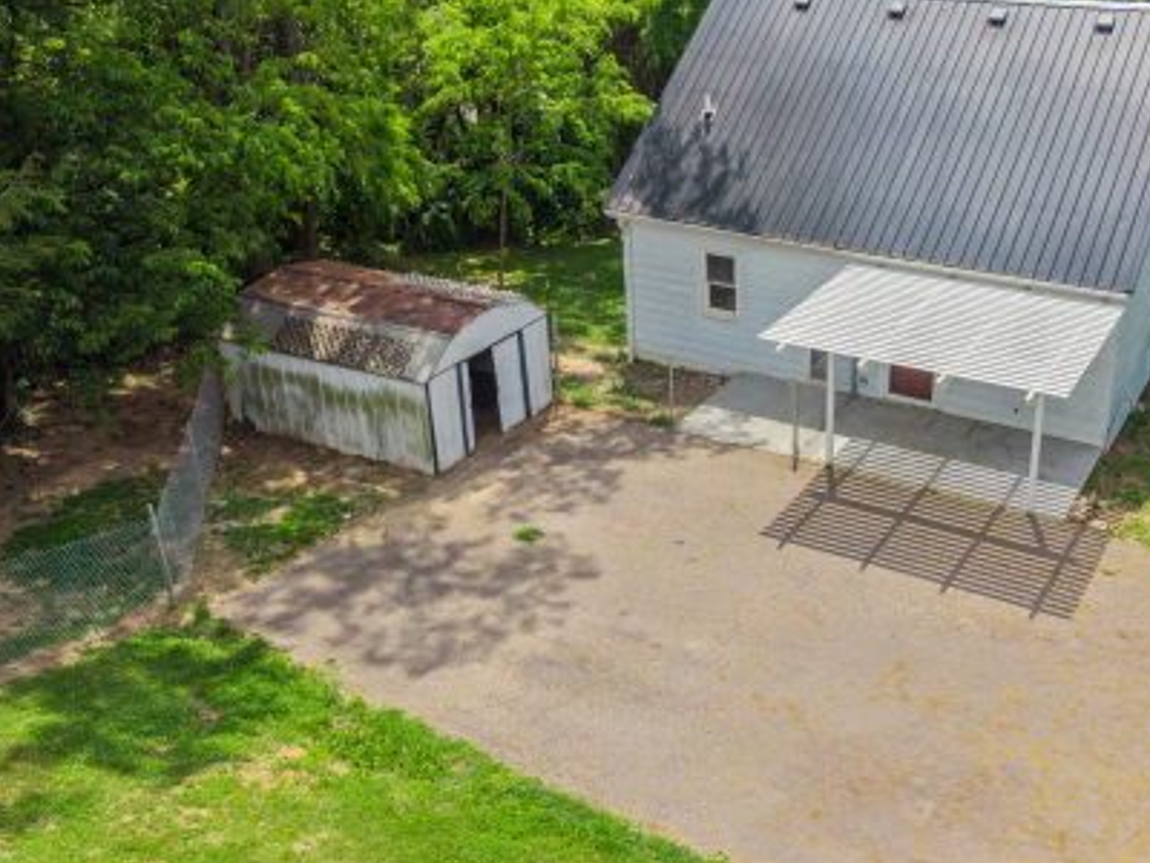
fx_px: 1329
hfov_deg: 46.1
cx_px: 769
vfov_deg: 35.9
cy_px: 391
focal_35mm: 40
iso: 300
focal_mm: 8.67
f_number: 1.8
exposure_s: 1/3200
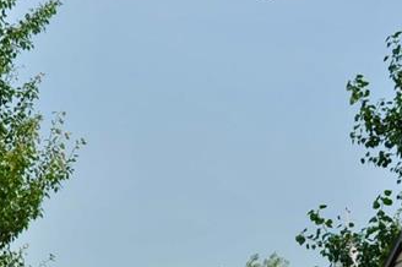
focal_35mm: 131
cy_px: 391
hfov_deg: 15.6
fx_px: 1461
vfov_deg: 10.1
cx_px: 128
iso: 200
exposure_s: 1/320
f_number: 9
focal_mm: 28
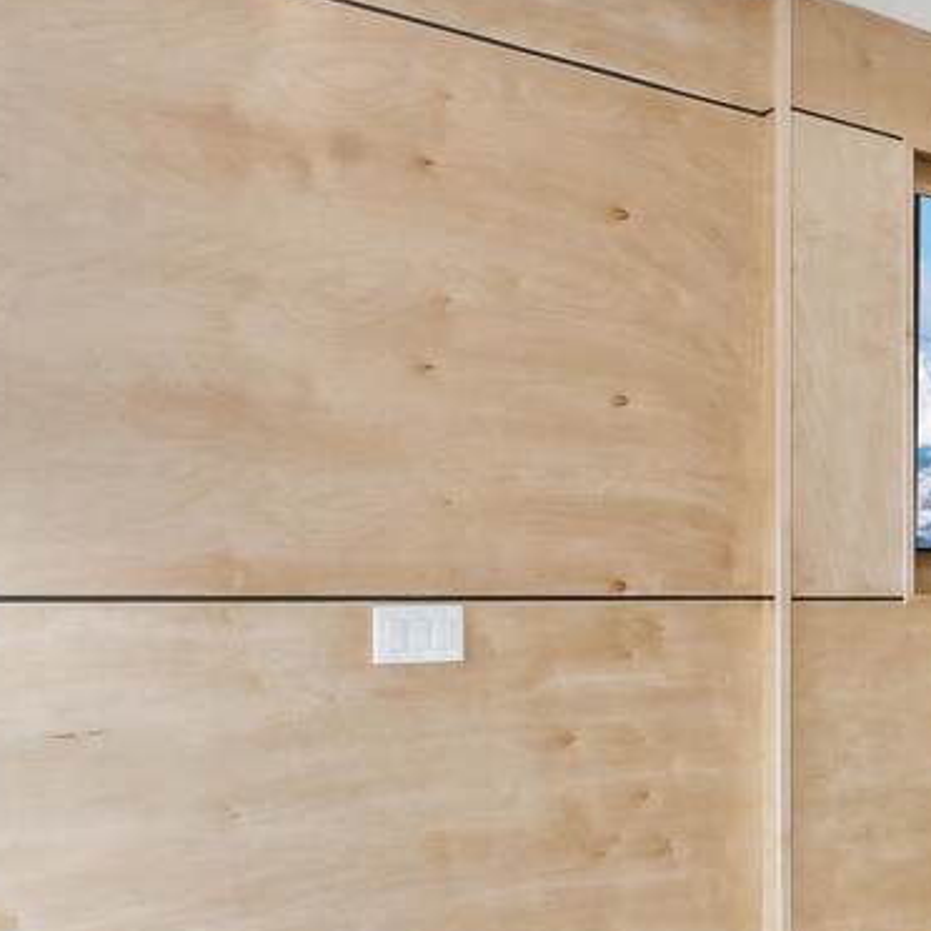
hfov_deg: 31.6
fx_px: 1248
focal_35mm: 41
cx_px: 1206
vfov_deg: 40.5
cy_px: 601
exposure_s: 1/320
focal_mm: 14
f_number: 9
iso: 4000
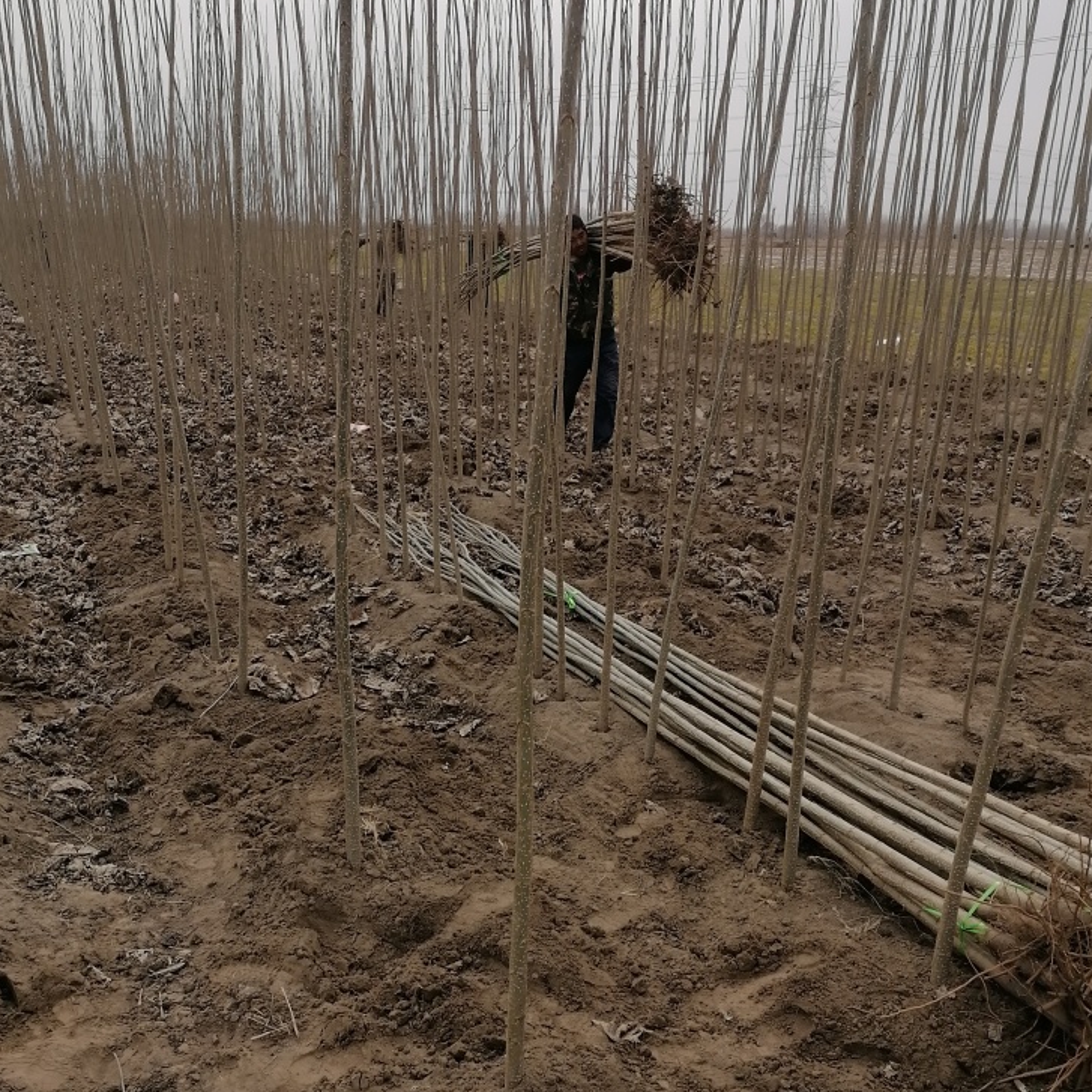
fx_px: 1249
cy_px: 653
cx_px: 571
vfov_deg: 47.0
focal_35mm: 35
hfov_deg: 47.2
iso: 50
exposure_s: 1/1144
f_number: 1.8
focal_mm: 5.4
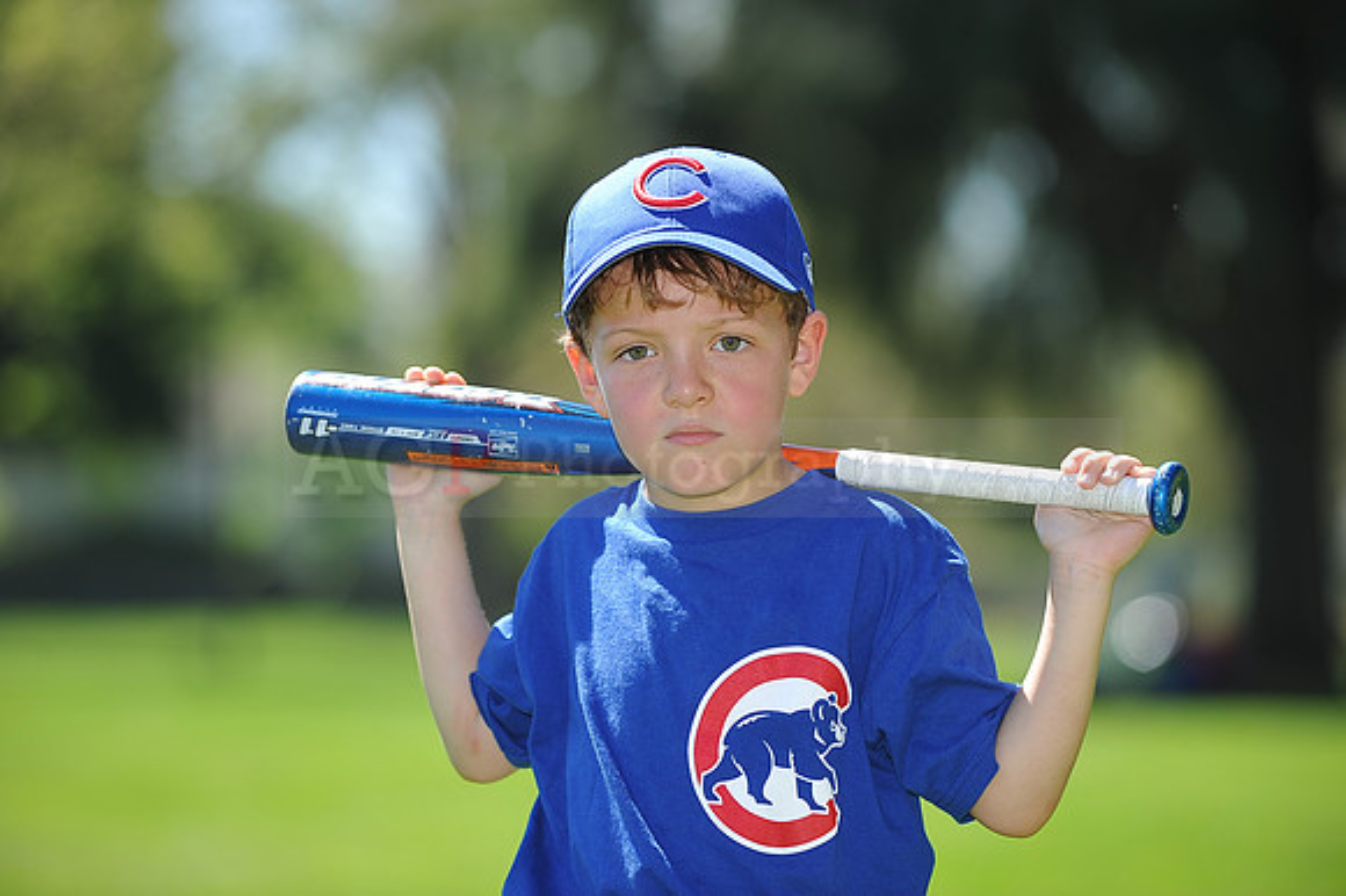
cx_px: 673
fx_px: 7473
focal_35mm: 200
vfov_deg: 6.9
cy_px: 448
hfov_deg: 10.3
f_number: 4.5
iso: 200
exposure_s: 1/640
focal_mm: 200
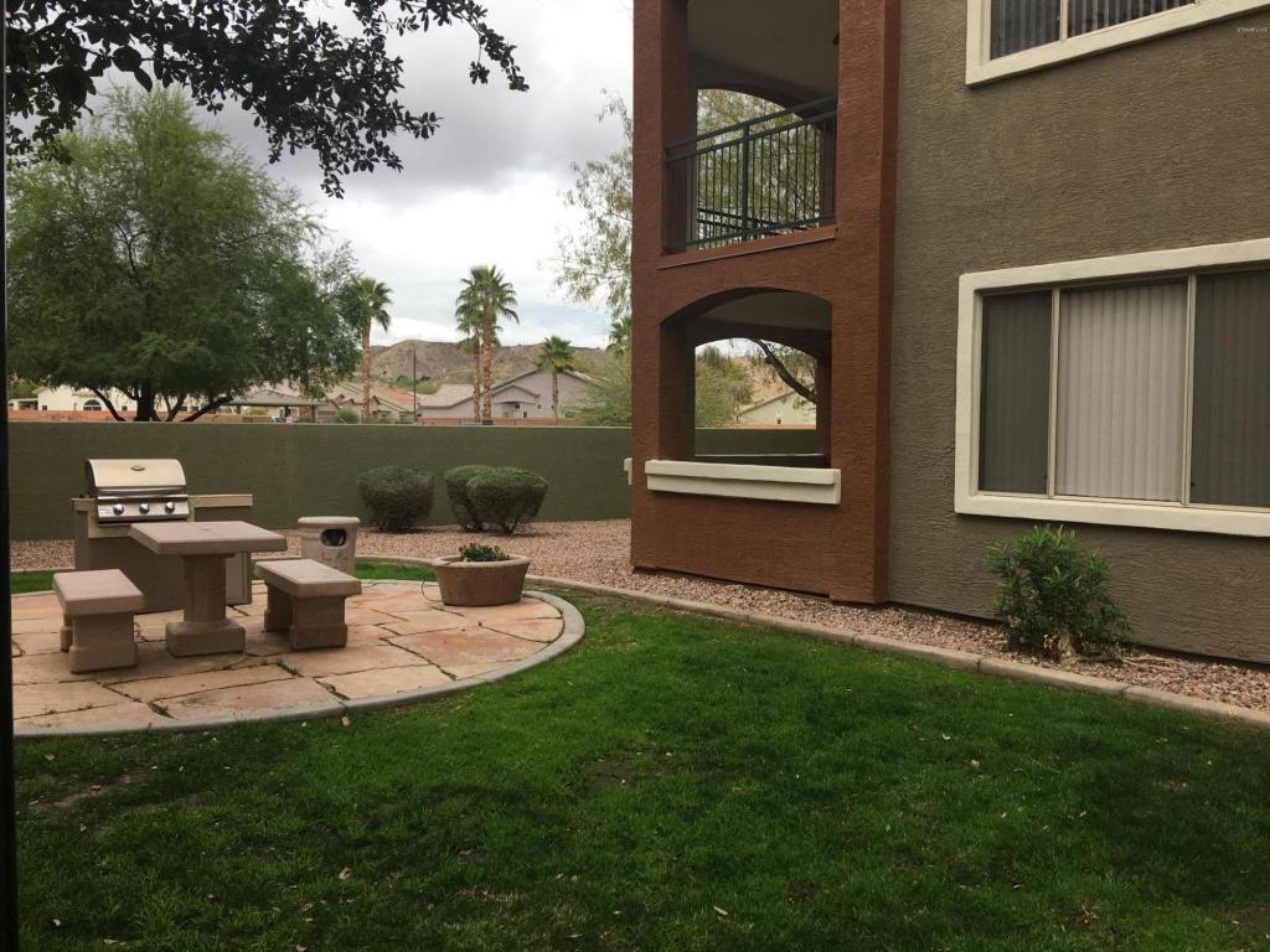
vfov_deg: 48.2
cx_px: 635
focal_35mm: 29
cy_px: 476
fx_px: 1064
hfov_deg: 61.7
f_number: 2.2
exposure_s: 1/506
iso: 25
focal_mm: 4.15
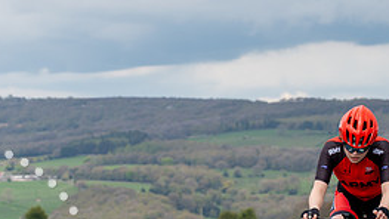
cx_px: 234
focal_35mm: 256
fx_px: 2641
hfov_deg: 8.4
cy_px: 161
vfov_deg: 4.7
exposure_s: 1/640
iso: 200
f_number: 4.5
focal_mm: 75
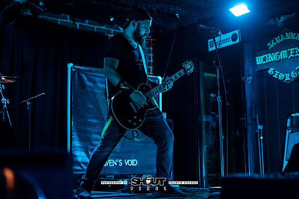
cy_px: 99
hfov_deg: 36.5
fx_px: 453
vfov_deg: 24.8
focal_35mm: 55
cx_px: 148
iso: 640
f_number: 2
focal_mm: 50
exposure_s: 1/250
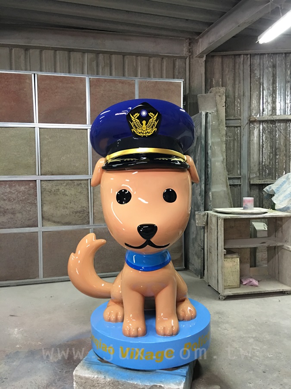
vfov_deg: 61.7
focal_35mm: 29
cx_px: 146
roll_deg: +1.2
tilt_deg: -1.7
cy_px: 194
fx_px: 325
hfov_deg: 48.2
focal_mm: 4.15
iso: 100
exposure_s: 1/8
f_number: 2.2
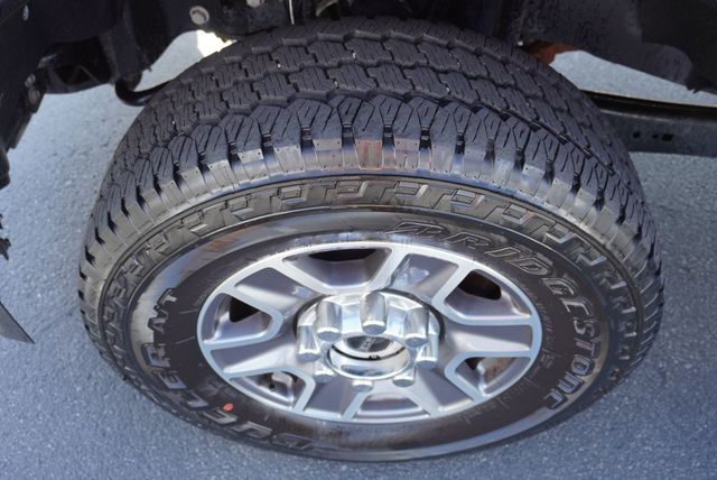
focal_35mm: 33
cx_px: 358
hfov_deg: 57.2
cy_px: 240
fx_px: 658
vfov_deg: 40.0
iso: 320
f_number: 4
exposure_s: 1/160
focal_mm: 22
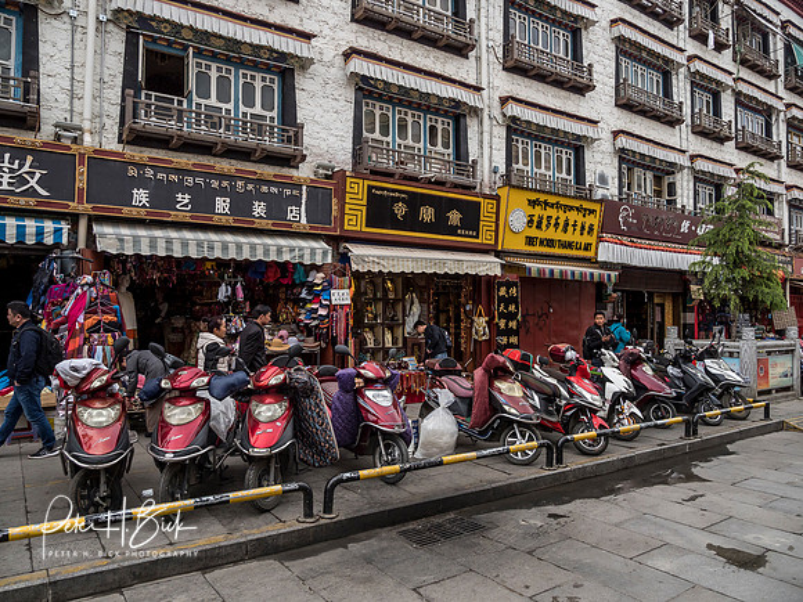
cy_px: 301
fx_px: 557
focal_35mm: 24
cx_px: 402
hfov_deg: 71.6
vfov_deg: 56.8
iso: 400
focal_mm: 12
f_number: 5
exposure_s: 1/1000
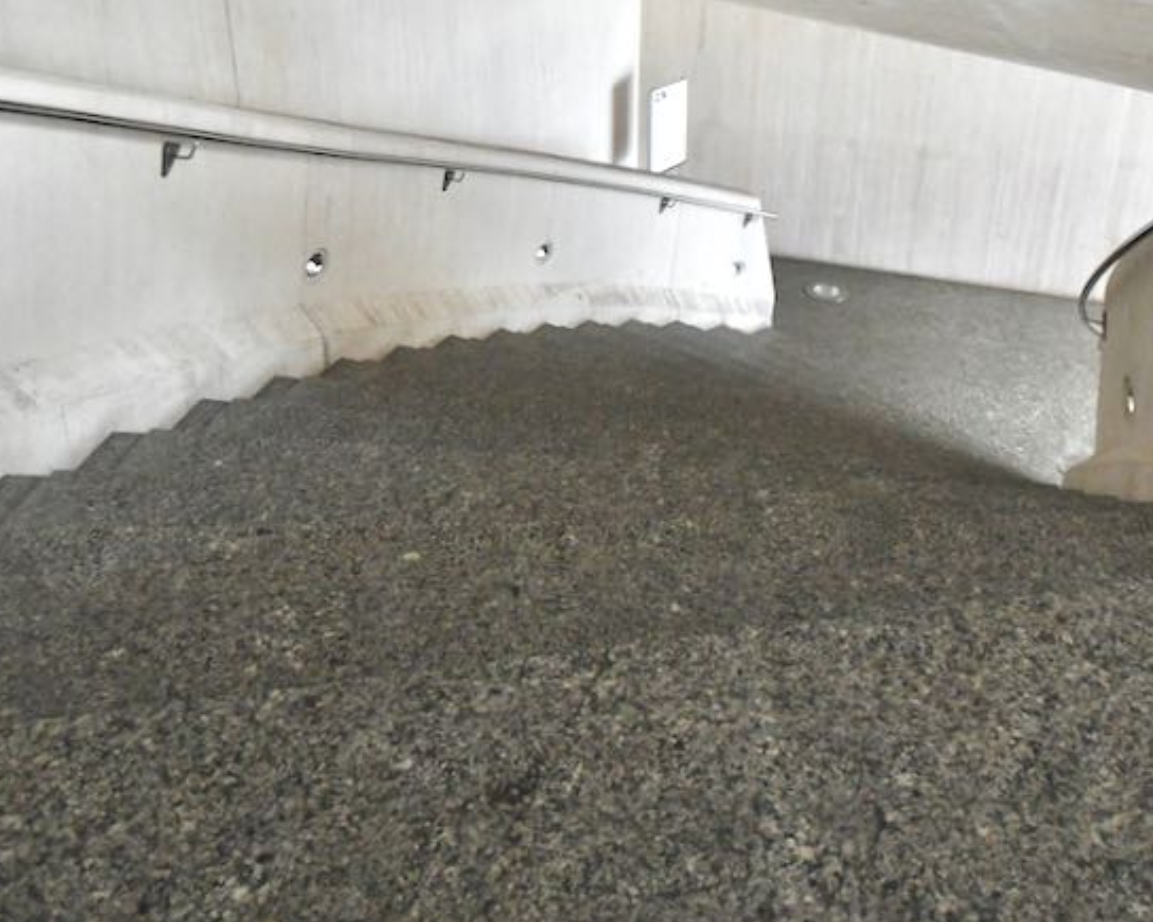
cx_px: 674
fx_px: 955
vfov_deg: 48.6
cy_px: 187
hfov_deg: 61.8
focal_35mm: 28
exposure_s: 1/100
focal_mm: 10
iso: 3200
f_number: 4
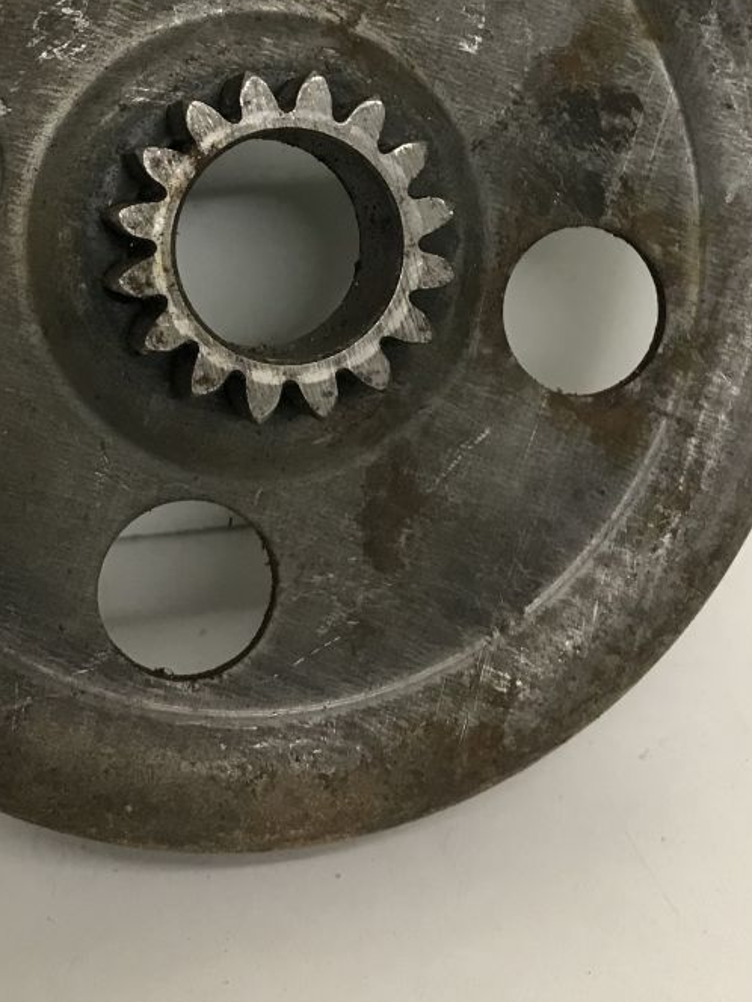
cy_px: 198
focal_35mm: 59
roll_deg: +0.5
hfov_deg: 24.7
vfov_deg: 31.8
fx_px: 1709
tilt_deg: -26.0
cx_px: 258
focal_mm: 3.99
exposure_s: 1/17
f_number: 1.8
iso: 64
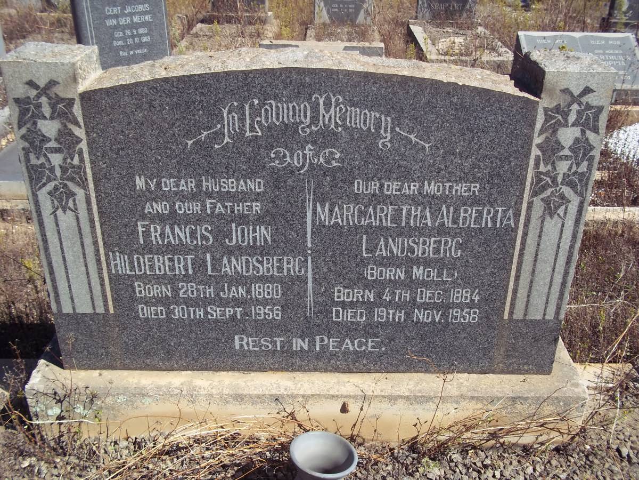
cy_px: 240
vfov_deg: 39.7
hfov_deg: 51.4
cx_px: 320
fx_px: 665
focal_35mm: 36
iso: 80
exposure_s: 1/125
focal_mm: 6.5
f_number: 8
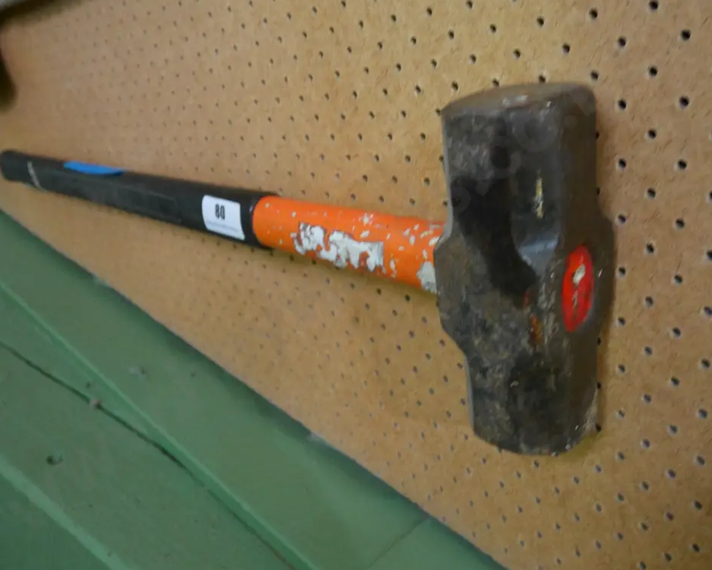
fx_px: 674
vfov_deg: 45.8
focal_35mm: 32
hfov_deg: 55.6
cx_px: 325
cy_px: 288
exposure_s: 1/6
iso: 3200
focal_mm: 15
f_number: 4
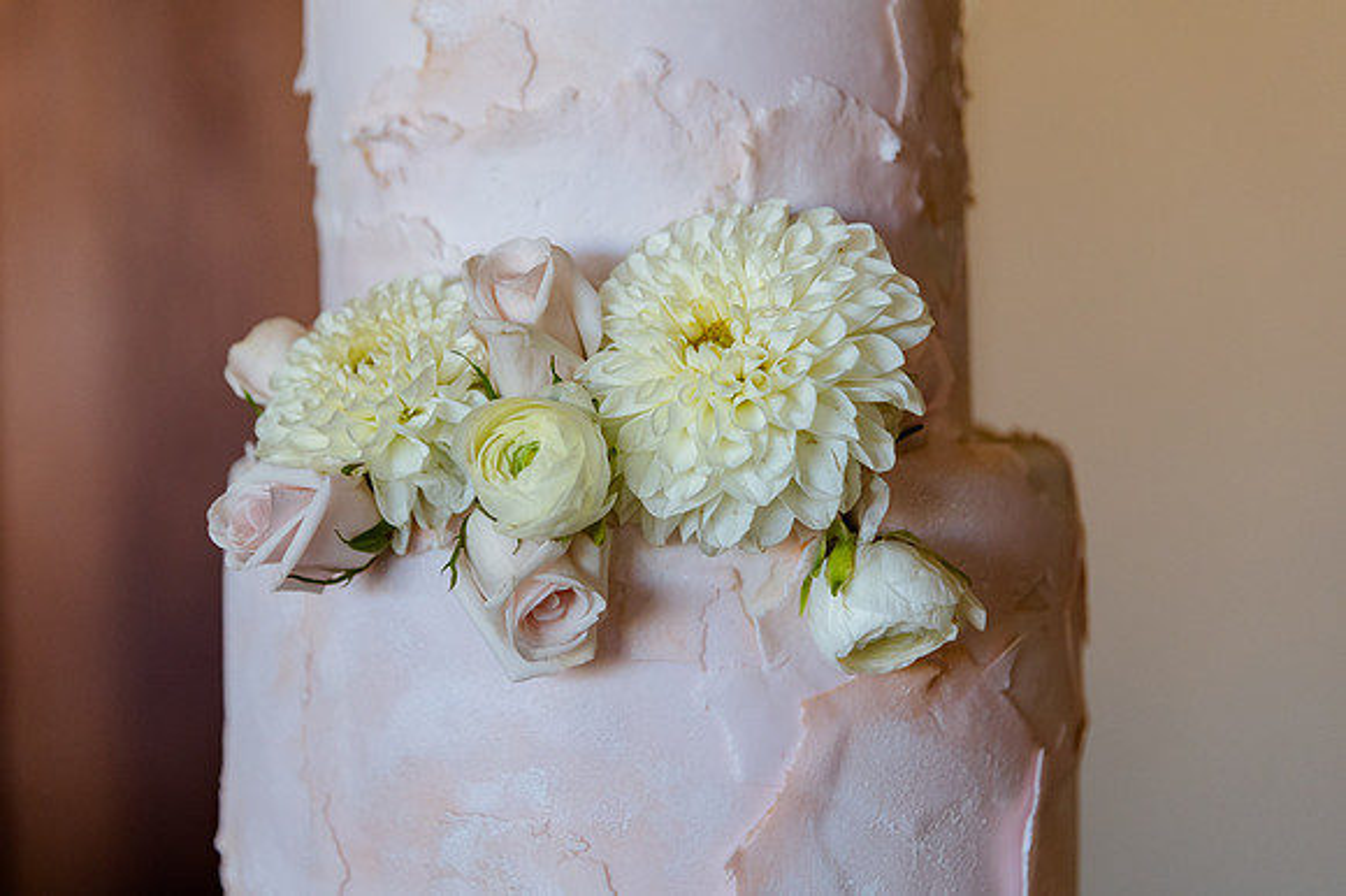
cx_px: 595
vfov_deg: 12.4
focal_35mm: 110
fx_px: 4115
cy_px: 447
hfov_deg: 18.6
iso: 2000
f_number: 4
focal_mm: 98
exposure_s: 1/200
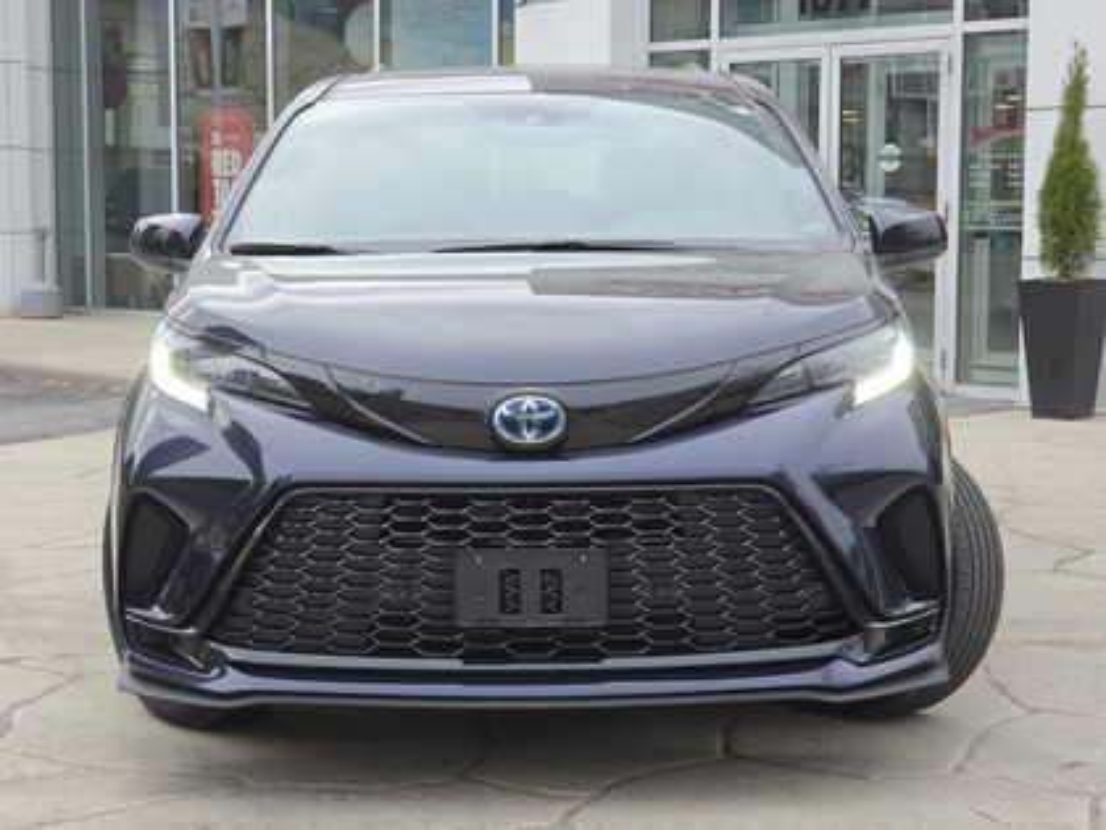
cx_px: 553
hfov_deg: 28.2
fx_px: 2205
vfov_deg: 21.3
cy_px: 415
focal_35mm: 69
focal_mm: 7
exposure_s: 1/120
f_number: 2.4
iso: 40
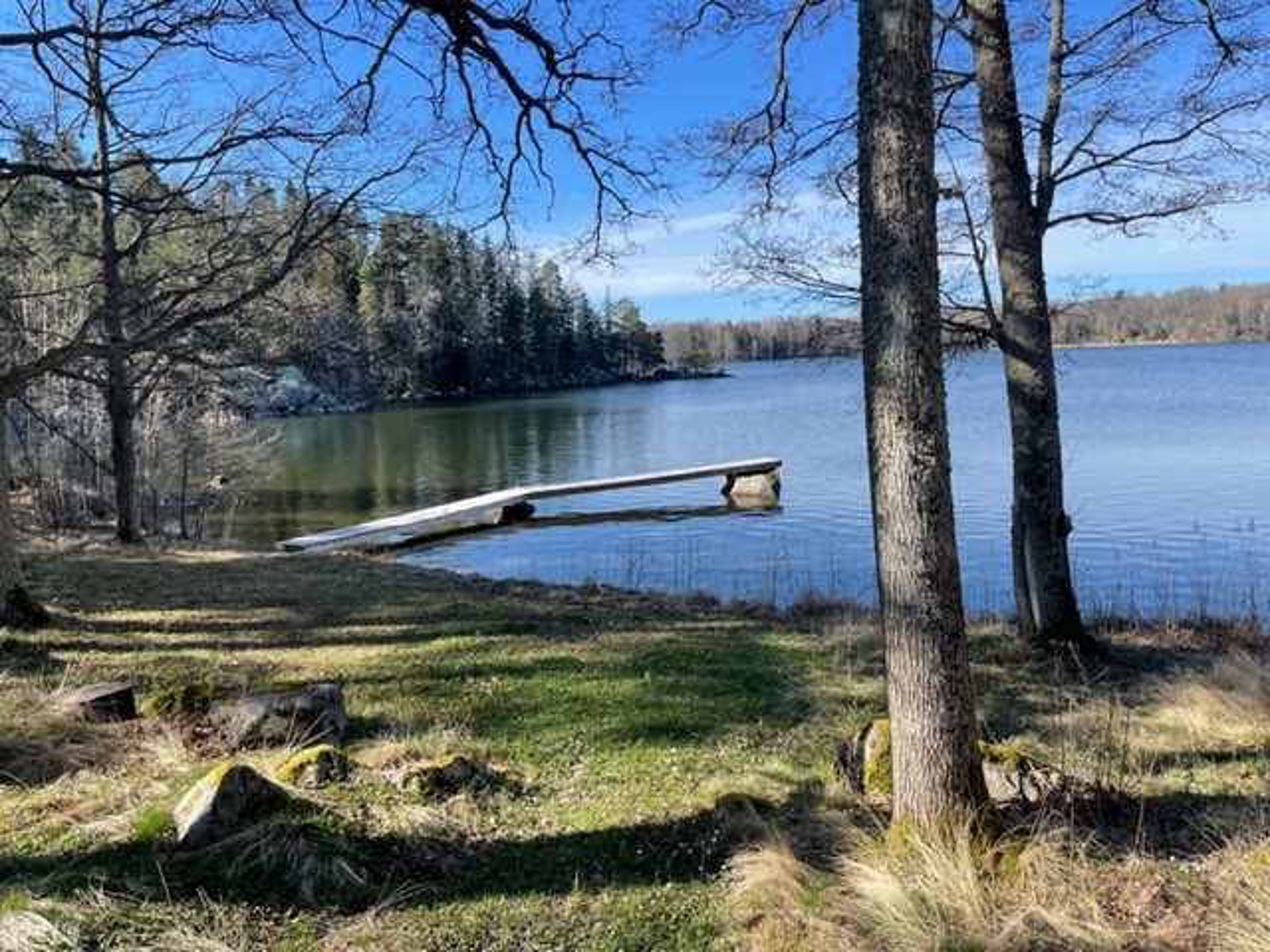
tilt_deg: -6.6
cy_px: 476
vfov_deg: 53.1
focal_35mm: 26
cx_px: 635
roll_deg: -1.5
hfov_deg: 67.3
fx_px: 954
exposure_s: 1/1618
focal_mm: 4.2
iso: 32
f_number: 1.6
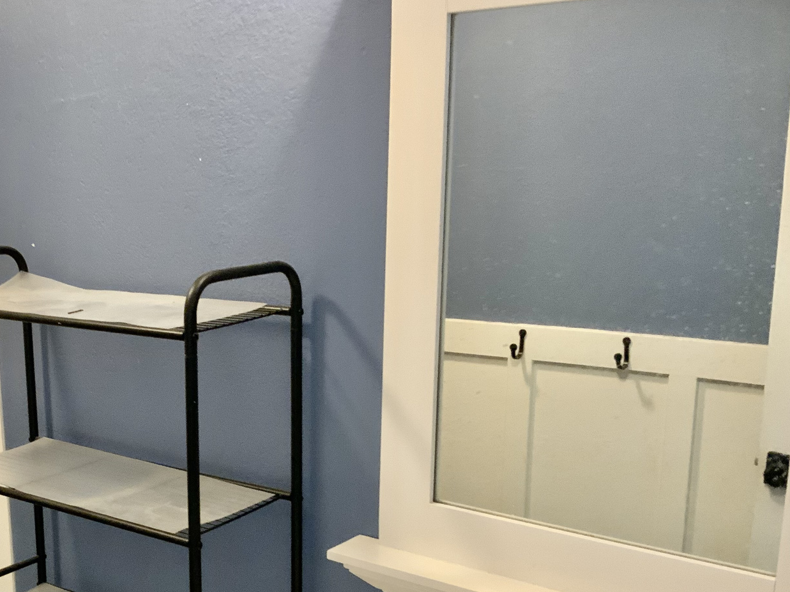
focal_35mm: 48
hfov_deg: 38.5
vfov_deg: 29.9
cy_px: 422
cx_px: 185
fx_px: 1096
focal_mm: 3
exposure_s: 1/60
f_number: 1.8
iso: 250
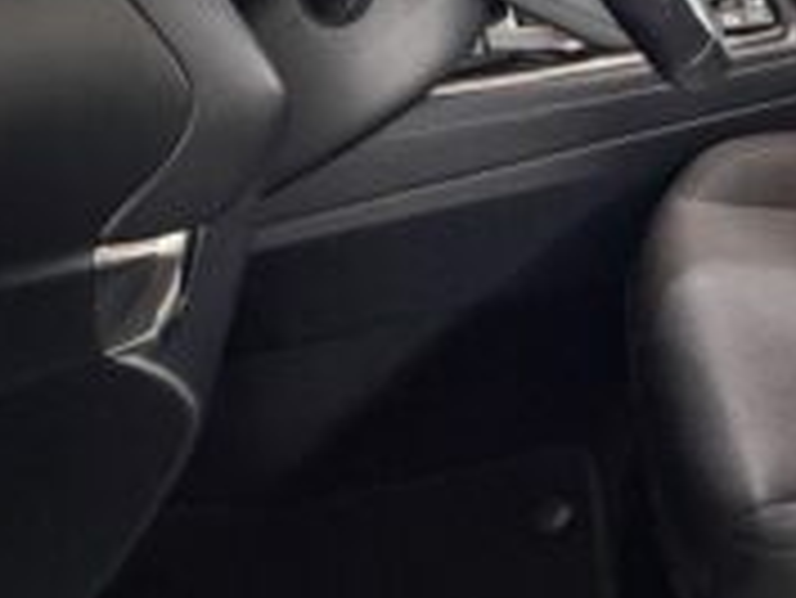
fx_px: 1128
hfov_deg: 34.6
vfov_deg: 26.9
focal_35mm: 49
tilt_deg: -19.6
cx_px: 832
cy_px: -83
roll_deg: -0.2
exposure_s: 1/33
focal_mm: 2.22
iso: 1000
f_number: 2.2
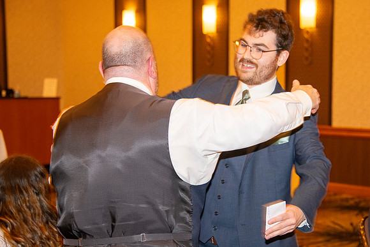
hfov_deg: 19.8
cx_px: 224
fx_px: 1059
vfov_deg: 13.3
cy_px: 124
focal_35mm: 103
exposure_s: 1/60
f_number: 5.6
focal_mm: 85
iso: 2000
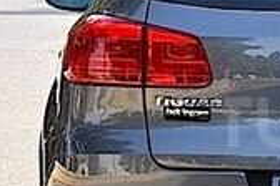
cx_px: 385
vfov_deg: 2.4
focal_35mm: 577
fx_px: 4487
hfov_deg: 3.6
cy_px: 122
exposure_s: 1/640
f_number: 6.3
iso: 640
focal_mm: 98
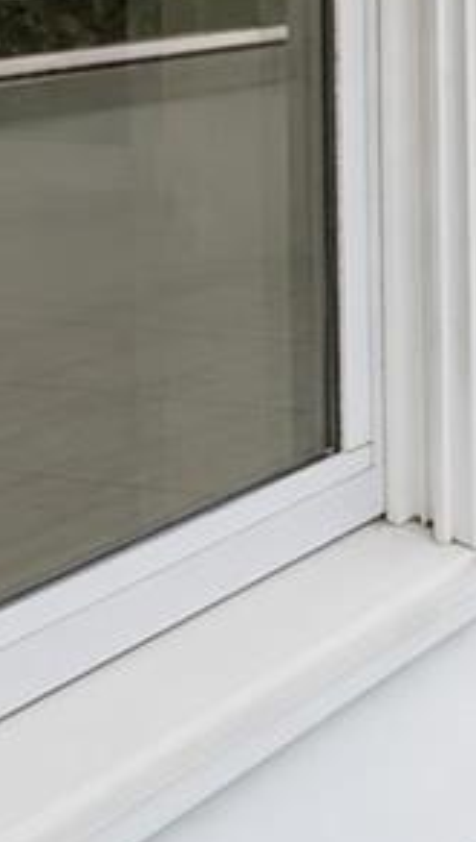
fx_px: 1230
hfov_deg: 12.4
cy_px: -118
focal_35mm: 55
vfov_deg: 32.5
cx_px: 1336
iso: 160
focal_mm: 10
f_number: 9
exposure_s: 1/80
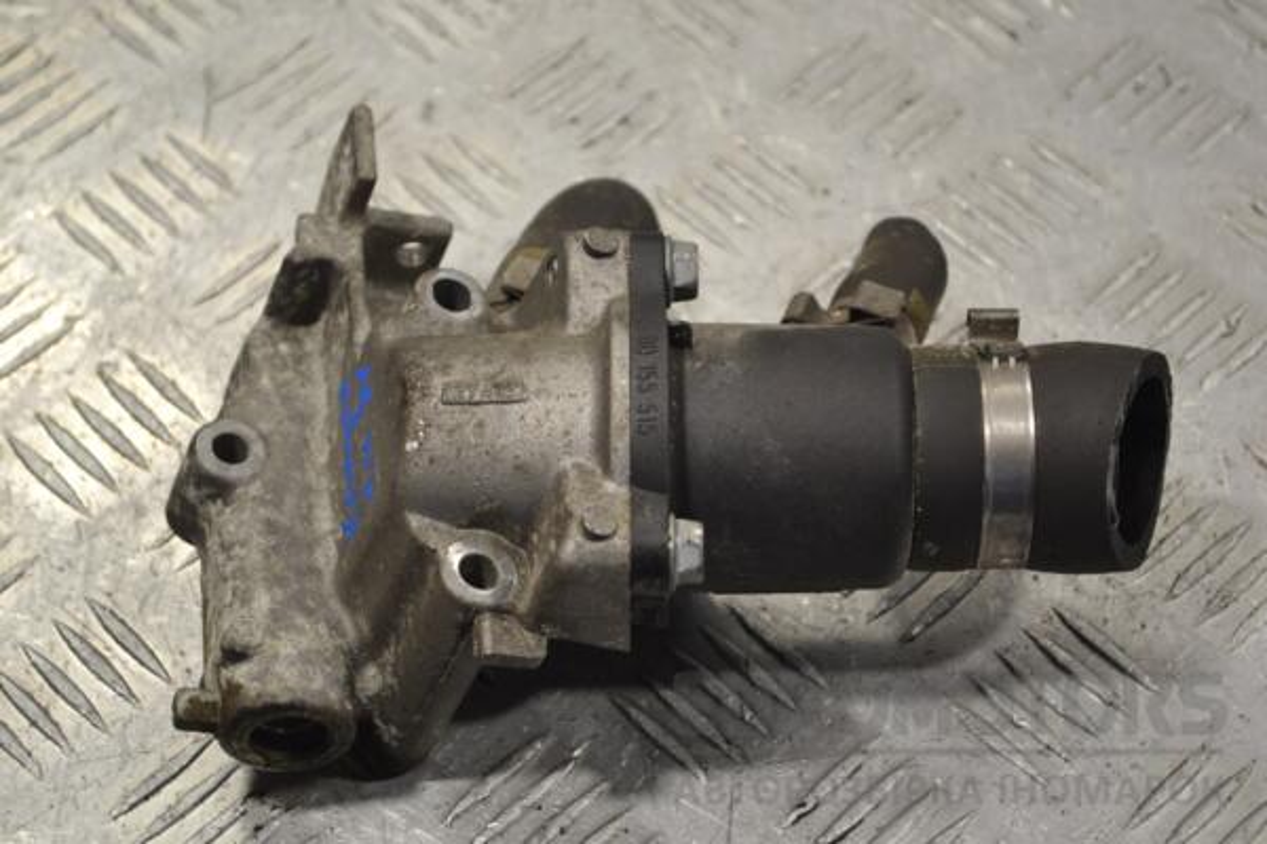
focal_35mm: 82
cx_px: 634
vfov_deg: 16.6
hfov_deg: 24.6
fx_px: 2903
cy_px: 422
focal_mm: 55
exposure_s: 1/80
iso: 400
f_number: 5.6
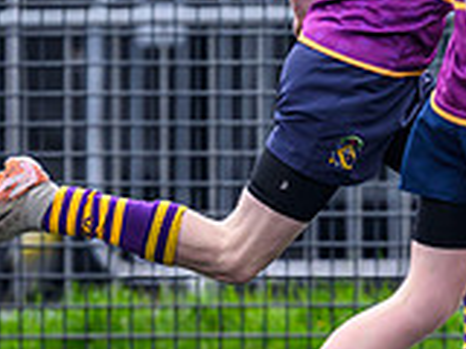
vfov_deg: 0.8
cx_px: 1098
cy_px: 41
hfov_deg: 1.0
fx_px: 25968
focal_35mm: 1929
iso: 500
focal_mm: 400
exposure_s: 1/1600
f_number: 3.5
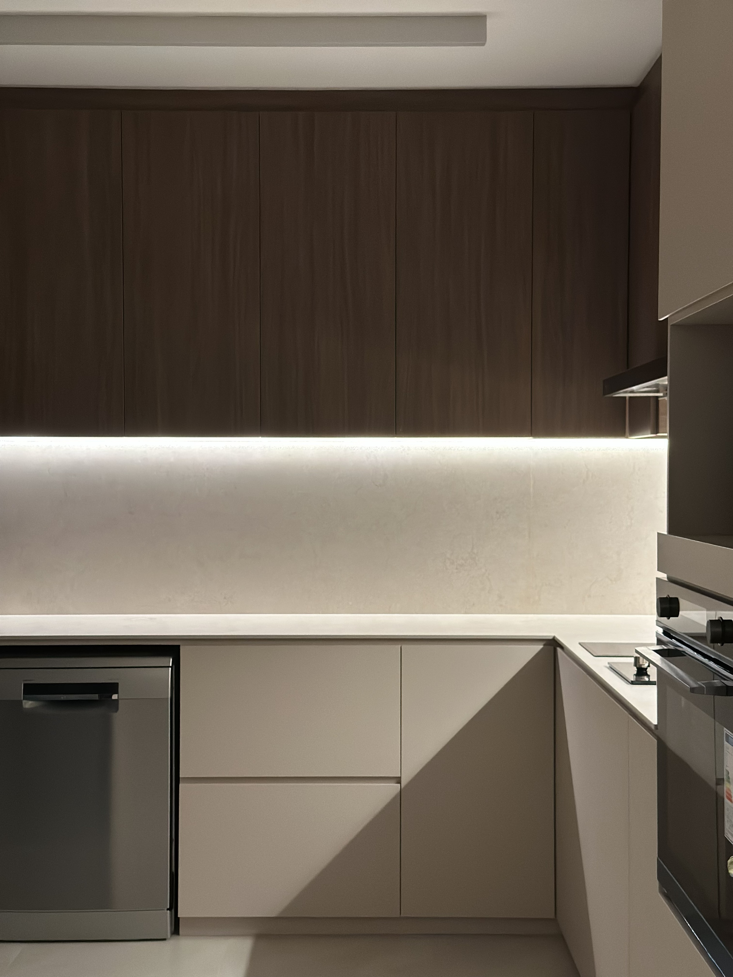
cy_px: 488
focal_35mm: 48
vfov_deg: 39.7
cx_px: 366
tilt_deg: -0.8
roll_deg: -0.8
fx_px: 1355
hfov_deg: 30.3
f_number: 1.78
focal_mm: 6.86
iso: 400
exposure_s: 1/59
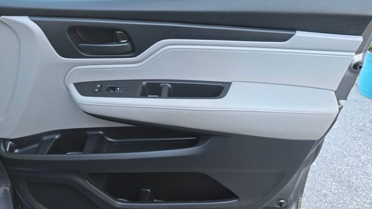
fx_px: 256
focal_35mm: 26
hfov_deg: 71.9
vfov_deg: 44.2
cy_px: 123
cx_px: 181
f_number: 1.7
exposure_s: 1/120
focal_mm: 6.3
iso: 160
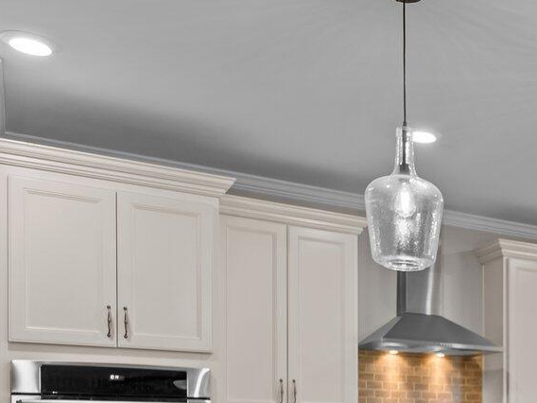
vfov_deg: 25.9
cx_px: 645
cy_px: 447
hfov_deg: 31.0
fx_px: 807
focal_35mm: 52
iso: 400
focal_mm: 15
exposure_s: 1/10
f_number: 6.3
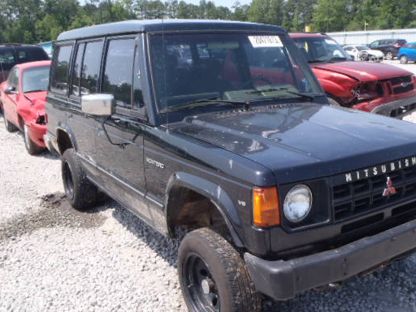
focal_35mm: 35
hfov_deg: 52.4
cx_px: 245
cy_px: 184
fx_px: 421
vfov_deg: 40.6
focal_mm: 5
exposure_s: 1/320
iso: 80
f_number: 4.5
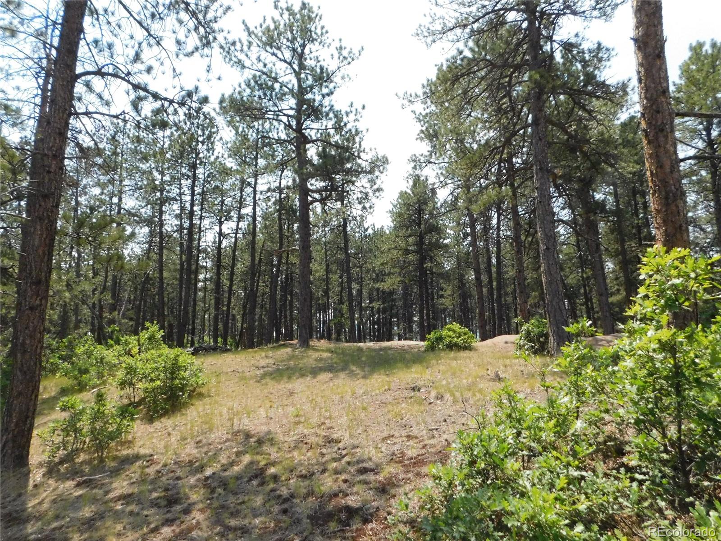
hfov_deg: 73.9
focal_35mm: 23
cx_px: 360
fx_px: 479
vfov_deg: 58.9
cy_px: 270
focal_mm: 4
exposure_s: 1/1250
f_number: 6
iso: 800
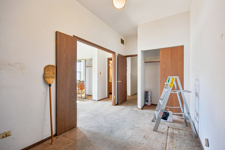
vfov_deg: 77.3
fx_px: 94
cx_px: 112
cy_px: 75
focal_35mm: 15
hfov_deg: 100.4
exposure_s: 1/15
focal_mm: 10
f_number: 8
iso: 400
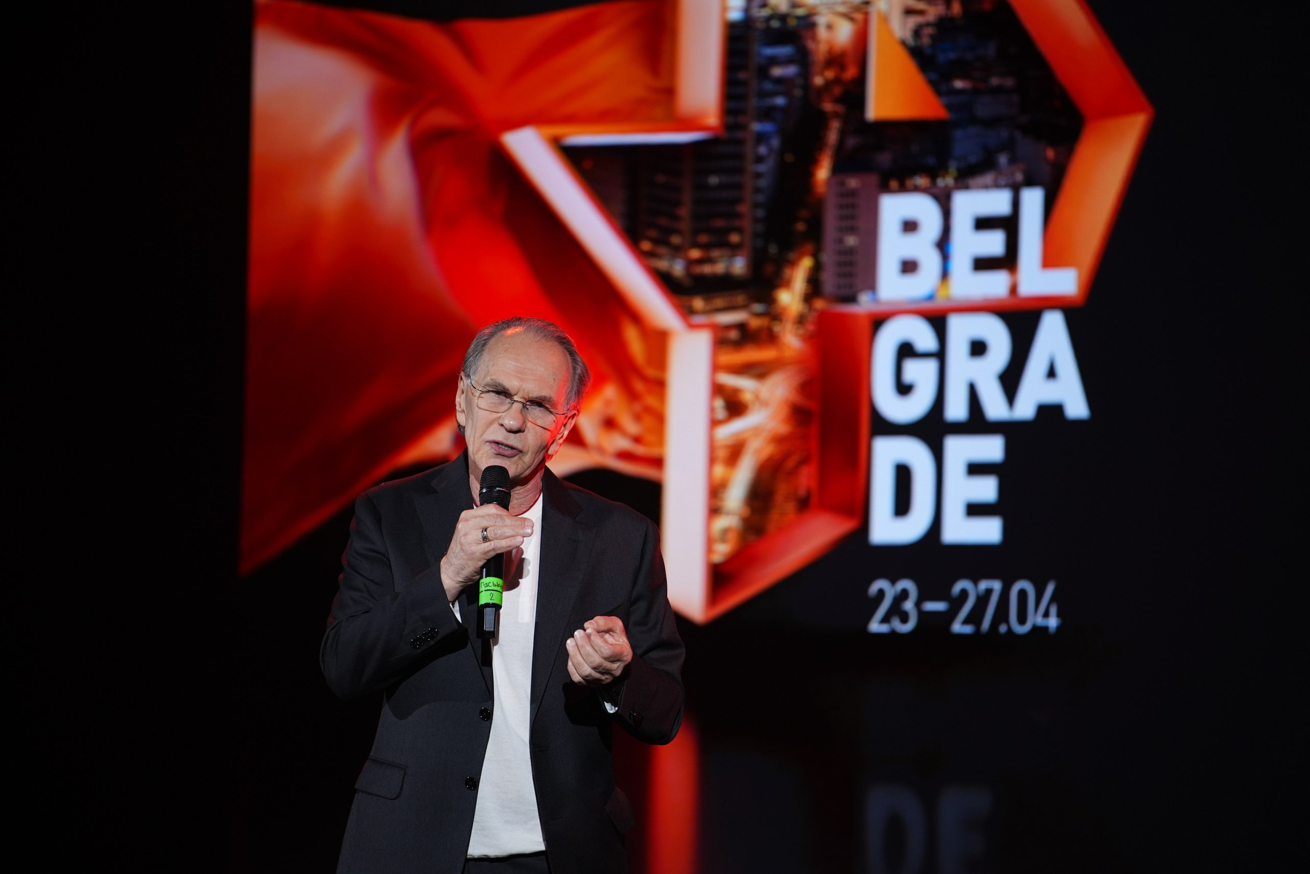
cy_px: 437
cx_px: 655
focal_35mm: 200
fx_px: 7278
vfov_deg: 6.9
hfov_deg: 10.3
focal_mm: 200
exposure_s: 1/320
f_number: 2.8
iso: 400
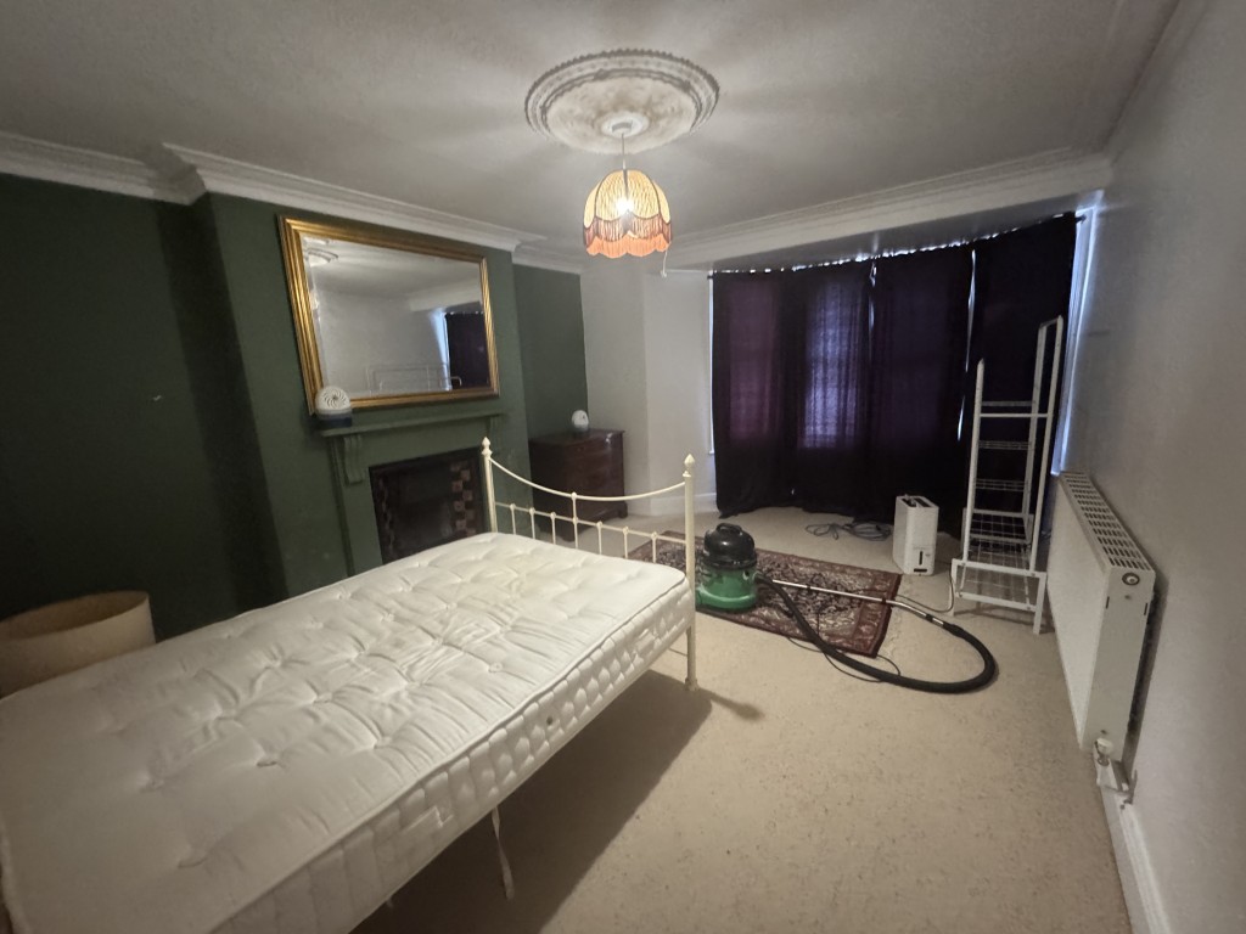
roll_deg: +3.1
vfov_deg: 85.7
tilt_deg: -10.4
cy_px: 467
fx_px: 504
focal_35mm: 14
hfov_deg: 102.1
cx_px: 623
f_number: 2.2
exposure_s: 1/60
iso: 1250
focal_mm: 2.22
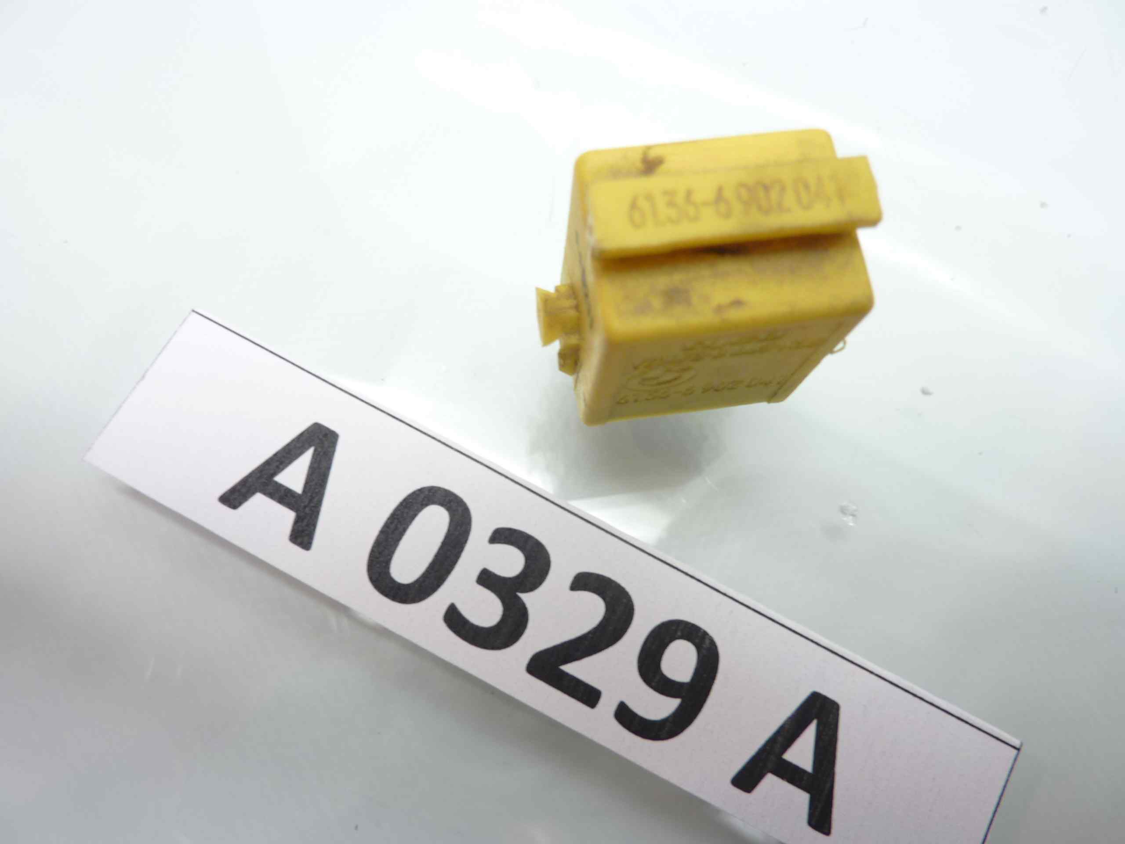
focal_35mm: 25
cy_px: 422
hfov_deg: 69.4
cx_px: 562
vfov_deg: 54.9
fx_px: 812
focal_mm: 4.1
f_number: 3.3
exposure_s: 1/10
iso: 80
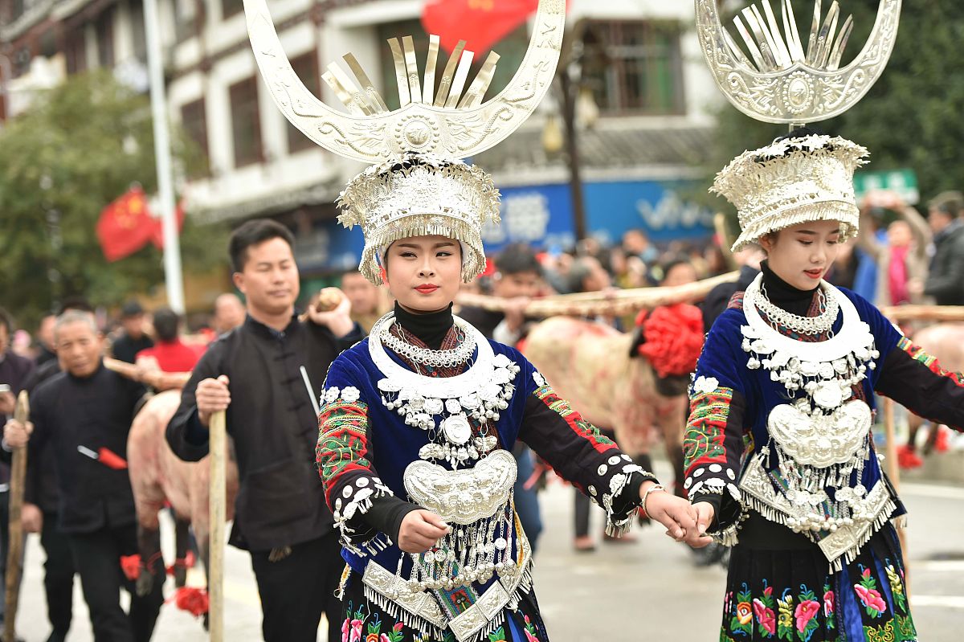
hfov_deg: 22.2
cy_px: 321
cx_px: 482
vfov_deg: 14.9
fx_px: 2462
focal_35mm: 92
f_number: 2.8
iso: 100
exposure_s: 1/250
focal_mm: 92
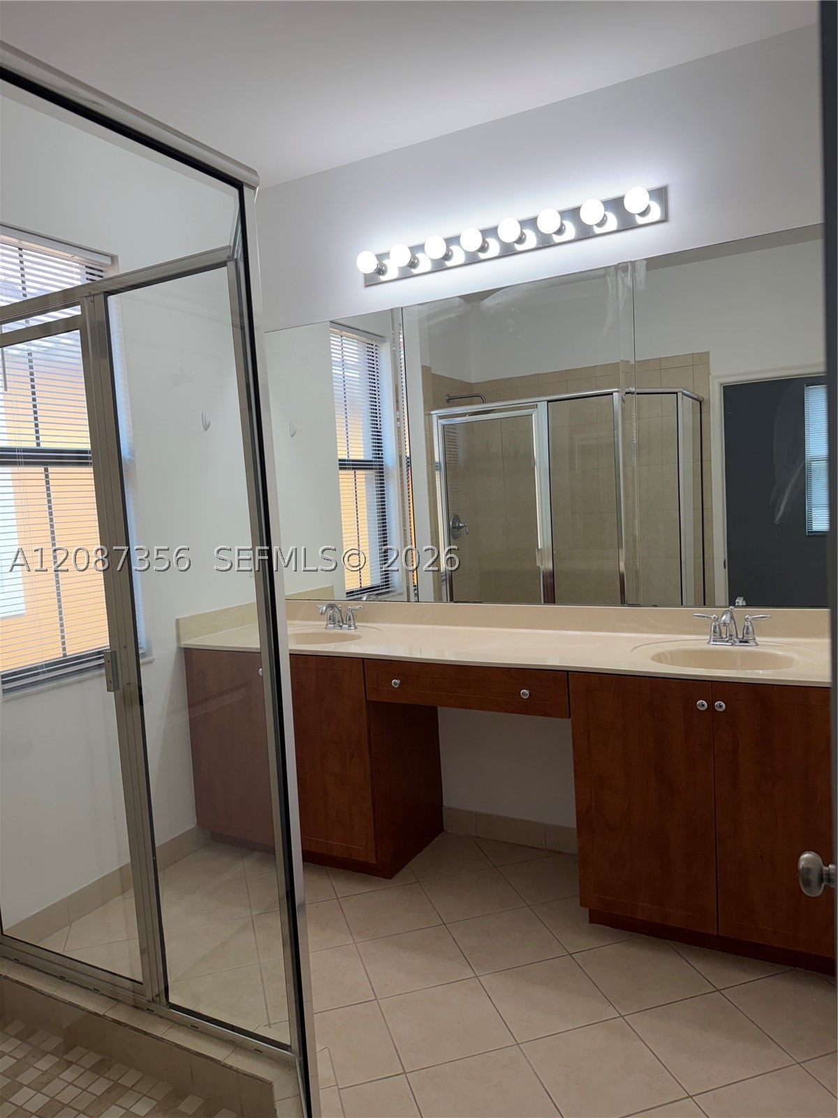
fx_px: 775
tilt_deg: -5.5
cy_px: 559
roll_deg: +2.3
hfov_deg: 56.8
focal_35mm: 24
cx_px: 419
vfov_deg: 71.6
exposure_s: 1/120
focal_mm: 6.76
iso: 64
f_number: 1.78
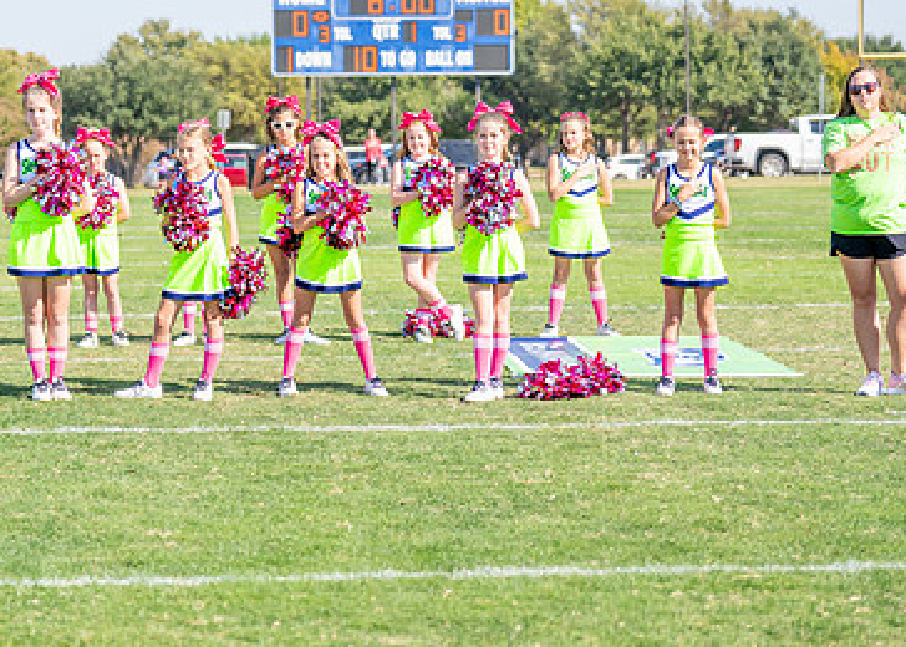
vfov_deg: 12.3
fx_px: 3011
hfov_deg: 17.1
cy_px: 216
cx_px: 324
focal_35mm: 117
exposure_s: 1/1250
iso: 100
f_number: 2.8
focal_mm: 70
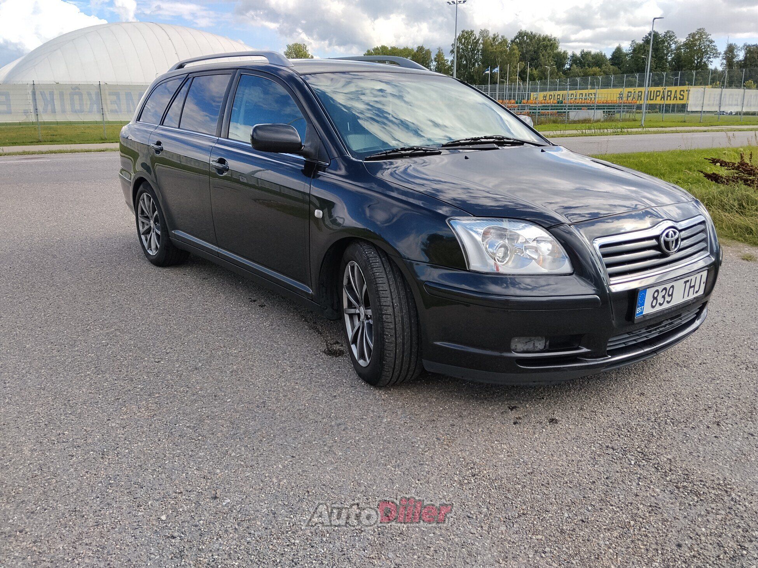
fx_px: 635
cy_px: 284
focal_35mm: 29
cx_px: 379
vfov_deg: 48.2
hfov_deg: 61.7
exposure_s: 1/982
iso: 50
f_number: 1.8
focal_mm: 4.22
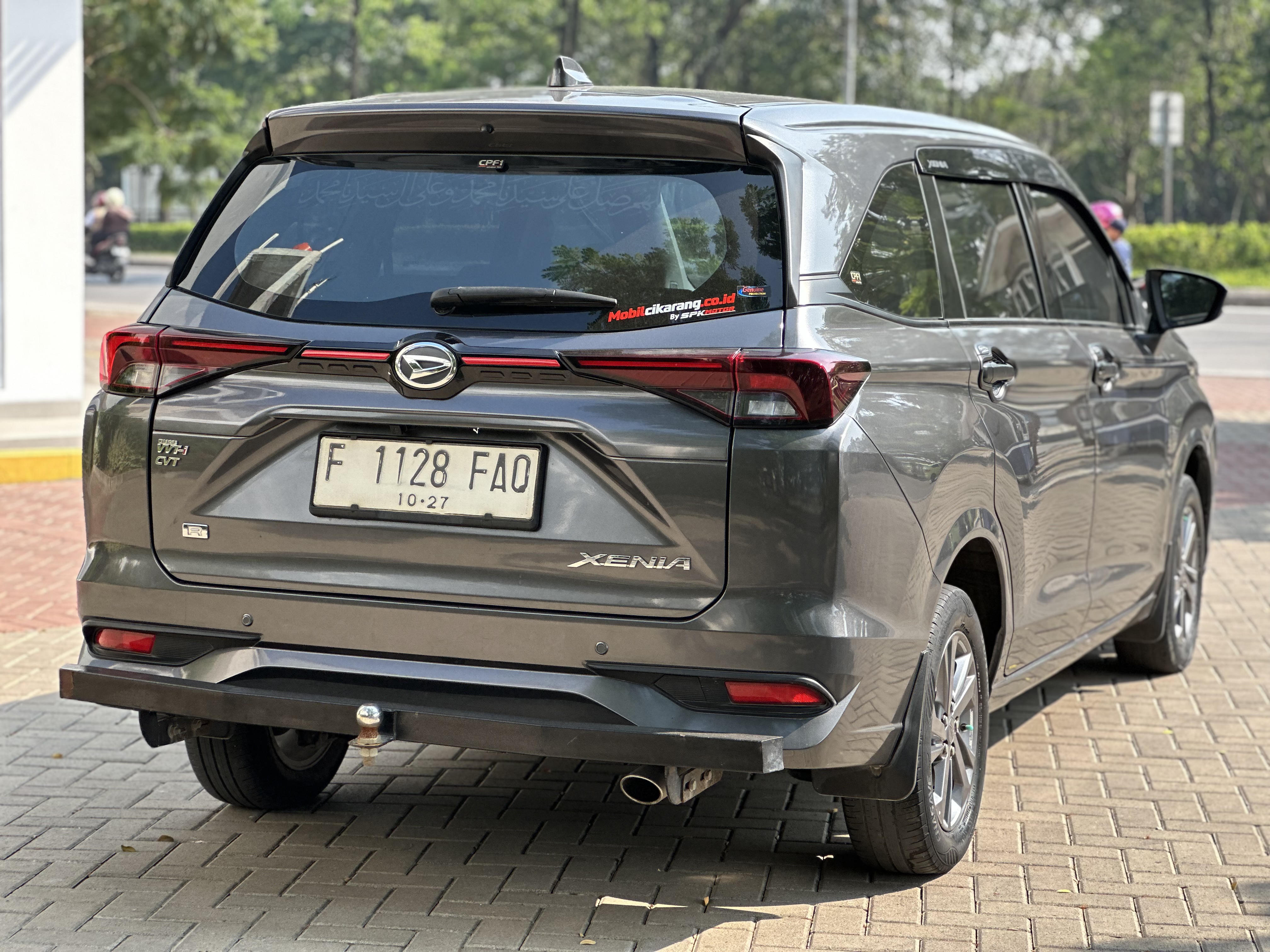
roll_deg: -1.0
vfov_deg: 19.1
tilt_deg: -3.8
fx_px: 2825
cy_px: 476
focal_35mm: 77
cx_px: 635
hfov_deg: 25.3
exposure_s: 1/125
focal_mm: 9
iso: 32
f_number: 2.8
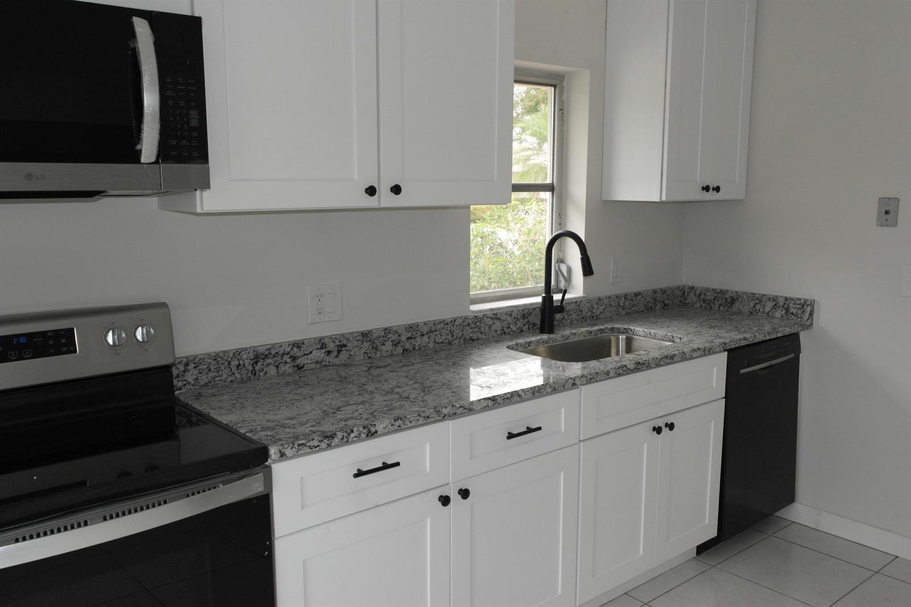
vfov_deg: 43.6
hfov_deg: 61.9
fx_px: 759
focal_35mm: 30
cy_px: 304
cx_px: 456
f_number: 10
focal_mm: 20
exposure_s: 1/125
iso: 800
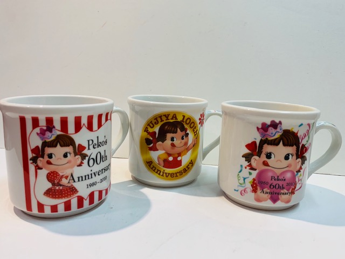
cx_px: 172
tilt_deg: -11.5
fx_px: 259
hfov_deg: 67.3
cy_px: 130
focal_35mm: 26
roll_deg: -2.3
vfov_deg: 53.1
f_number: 1.8
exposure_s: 1/100
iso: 64
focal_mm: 4.25
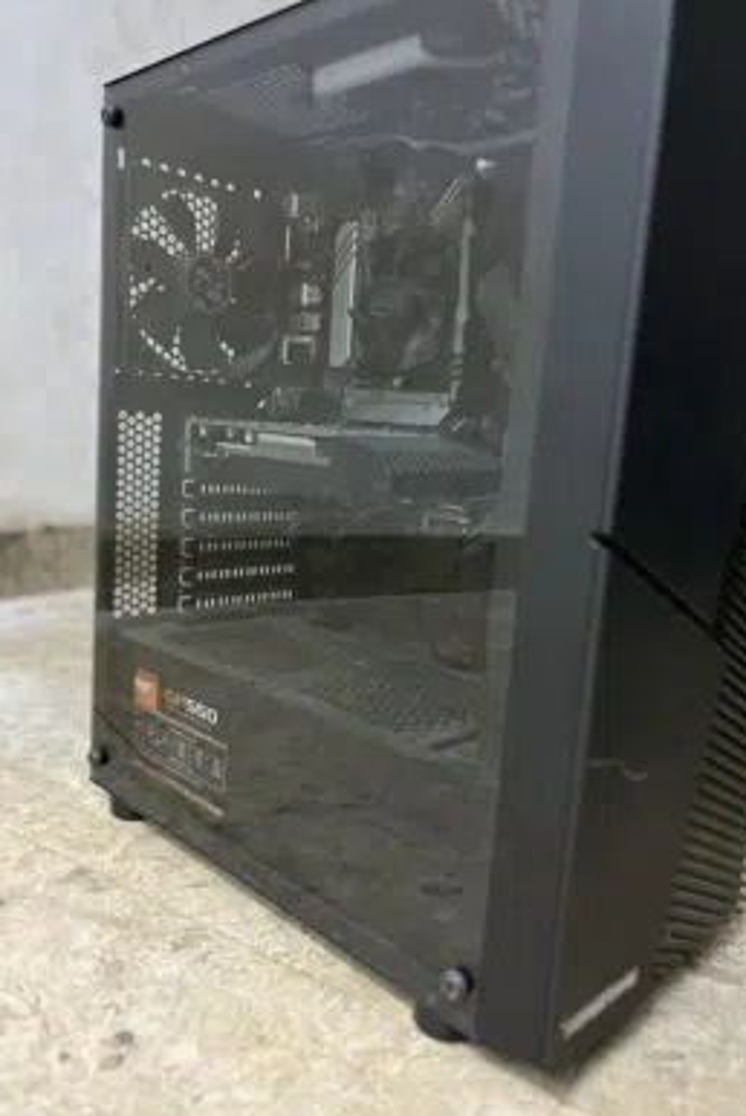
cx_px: 364
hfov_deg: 46.5
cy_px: 572
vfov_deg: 65.4
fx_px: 869
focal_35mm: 28
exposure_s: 1/25
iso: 640
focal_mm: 5.1
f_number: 1.6
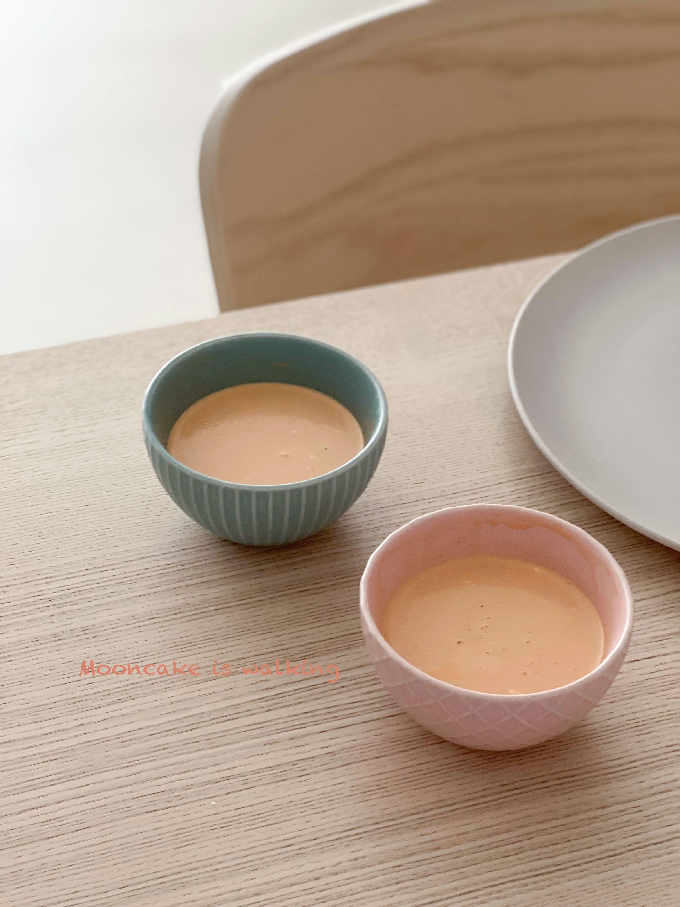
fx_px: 2017
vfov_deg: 25.3
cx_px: 340
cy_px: 454
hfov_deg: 19.1
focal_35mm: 77
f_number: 2.8
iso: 400
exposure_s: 1/40
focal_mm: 9
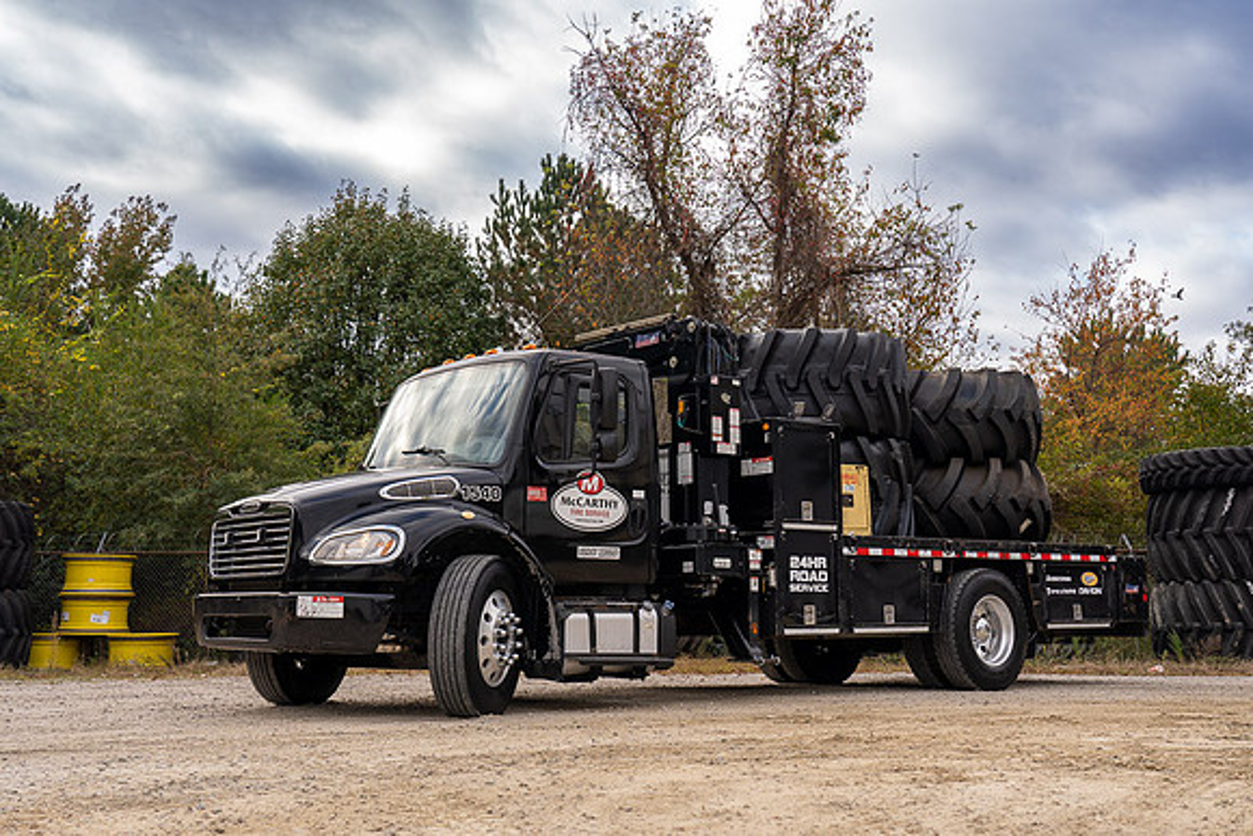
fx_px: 1358
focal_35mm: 39
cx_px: 626
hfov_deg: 49.5
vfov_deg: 34.2
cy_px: 418
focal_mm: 39
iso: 100
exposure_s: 1/125
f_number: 5.6
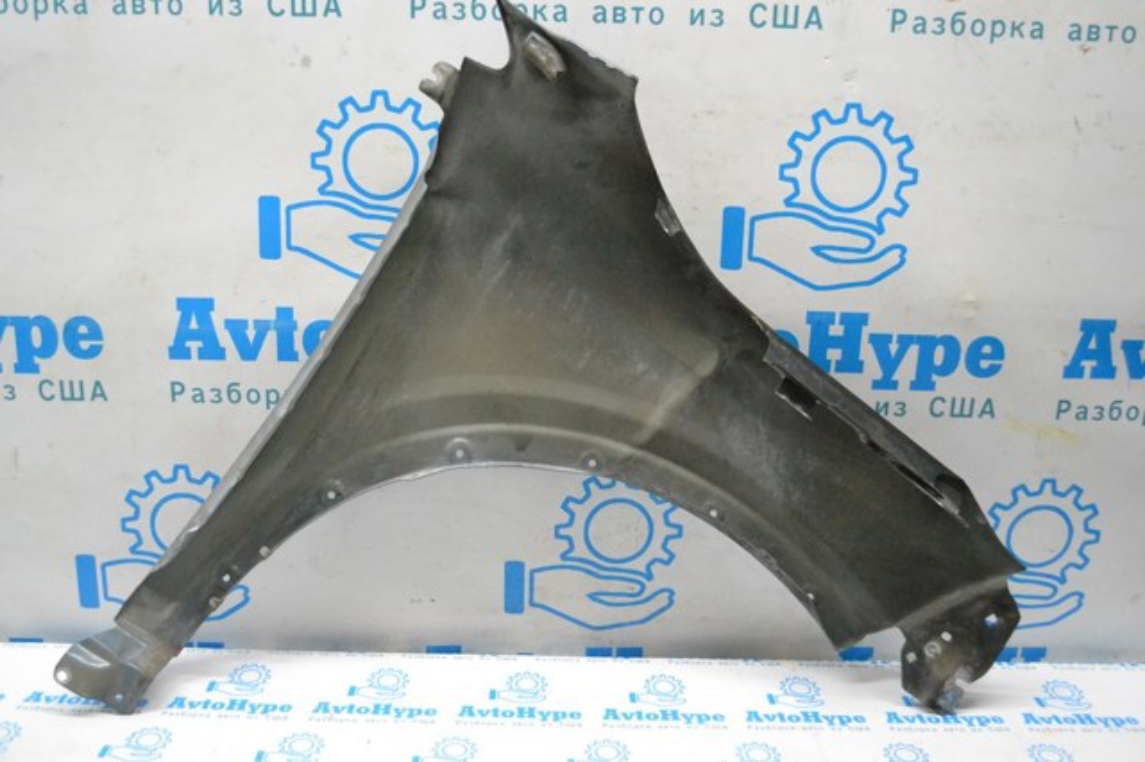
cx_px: 572
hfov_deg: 53.2
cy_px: 381
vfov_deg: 36.8
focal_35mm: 36
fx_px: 1144
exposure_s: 1/1000
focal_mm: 24
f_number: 4
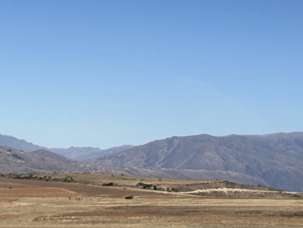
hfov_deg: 12.9
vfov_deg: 9.8
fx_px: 1331
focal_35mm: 152
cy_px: 108
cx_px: 232
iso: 32
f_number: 1.6
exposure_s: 1/4630
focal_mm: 5.96
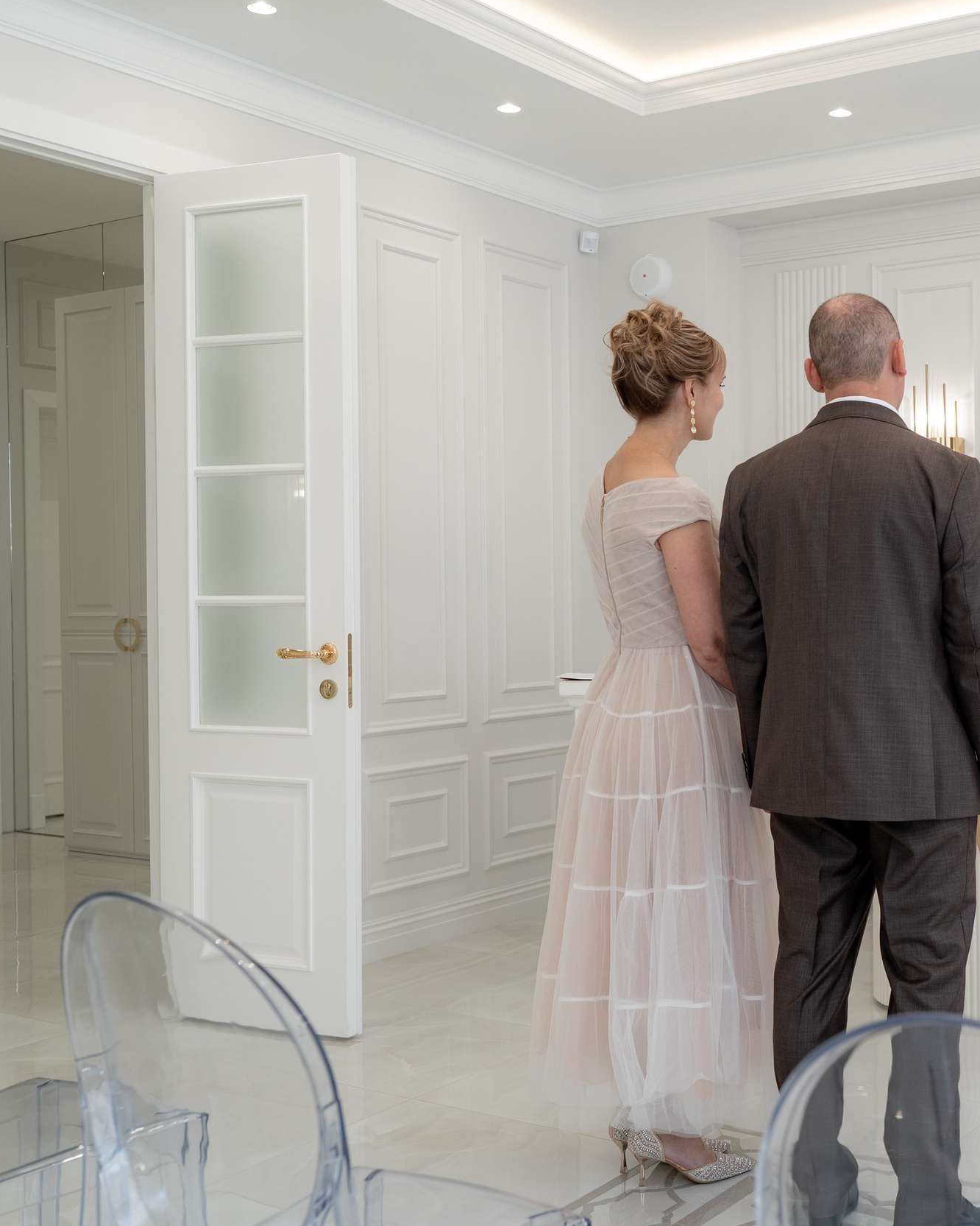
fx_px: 1523
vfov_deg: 43.8
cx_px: 774
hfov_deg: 34.6
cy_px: 614
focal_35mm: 42
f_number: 4
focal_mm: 28
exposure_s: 1/200
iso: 200
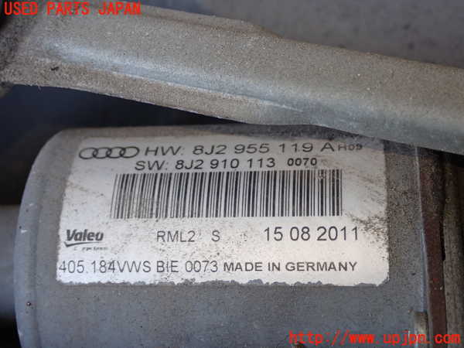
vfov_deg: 23.7
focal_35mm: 62
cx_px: 232
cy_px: 174
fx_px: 831
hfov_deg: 31.2
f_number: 3.6
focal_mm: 11.09
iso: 200
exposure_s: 1/60
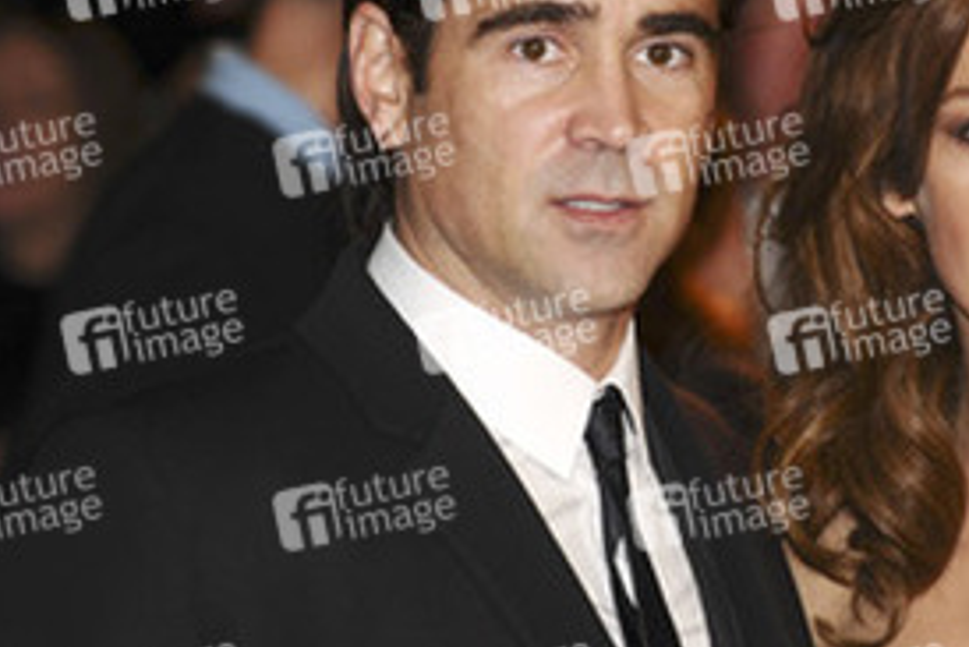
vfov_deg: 4.1
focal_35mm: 333
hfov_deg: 6.2
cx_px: 764
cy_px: 244
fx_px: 8963
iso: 320
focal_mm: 135
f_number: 4.5
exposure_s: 1/320
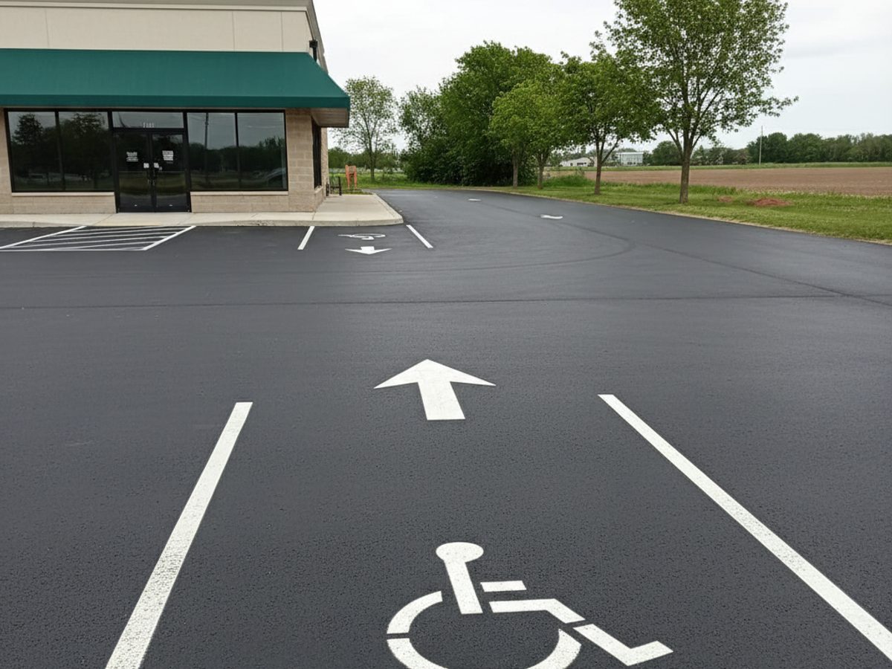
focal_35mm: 23
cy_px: 334
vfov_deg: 58.9
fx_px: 593
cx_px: 446
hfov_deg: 73.9
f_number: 1.8
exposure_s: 1/1267
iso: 207
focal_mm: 6.4
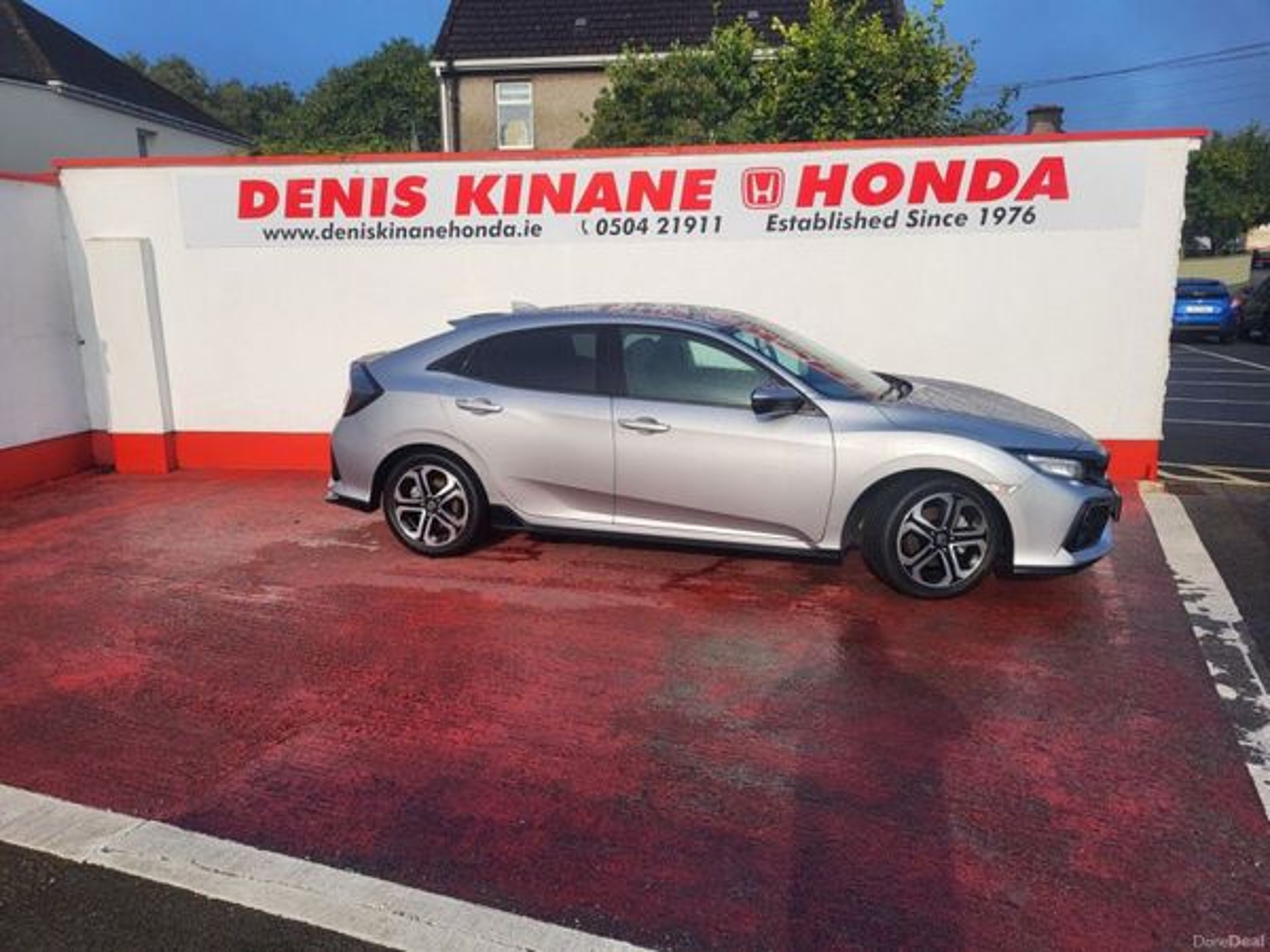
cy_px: 476
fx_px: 954
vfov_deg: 53.1
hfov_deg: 67.3
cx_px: 635
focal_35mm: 26
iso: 40
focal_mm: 5.4
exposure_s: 1/2175
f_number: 1.8
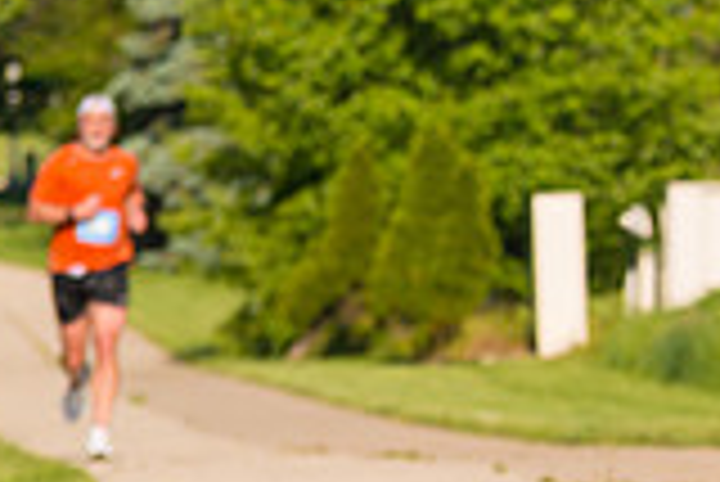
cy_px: 151
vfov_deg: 2.8
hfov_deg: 4.2
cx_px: 1130
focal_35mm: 488
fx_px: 9769
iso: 400
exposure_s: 1/2000
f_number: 5.6
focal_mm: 135
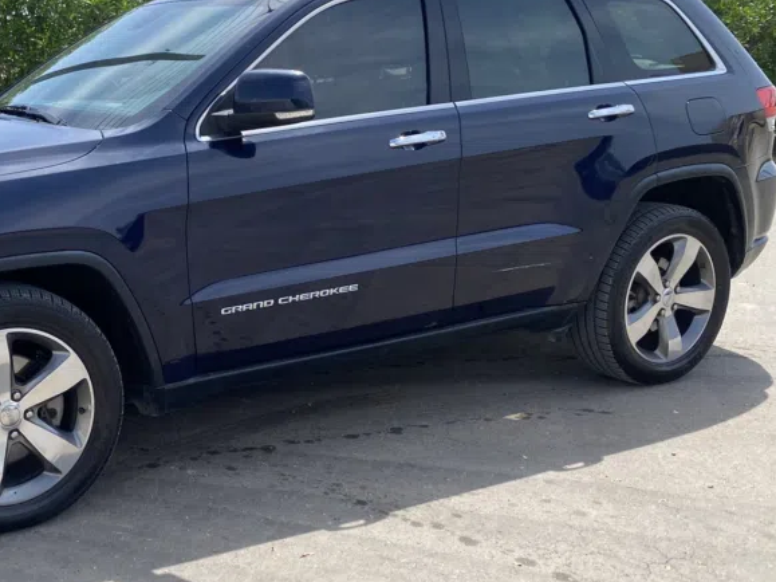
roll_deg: +1.3
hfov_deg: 39.2
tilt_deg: -11.0
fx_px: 1031
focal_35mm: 46
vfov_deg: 31.5
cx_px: 127
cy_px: 247
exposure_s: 1/2315
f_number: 1.8
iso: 32
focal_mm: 4.25
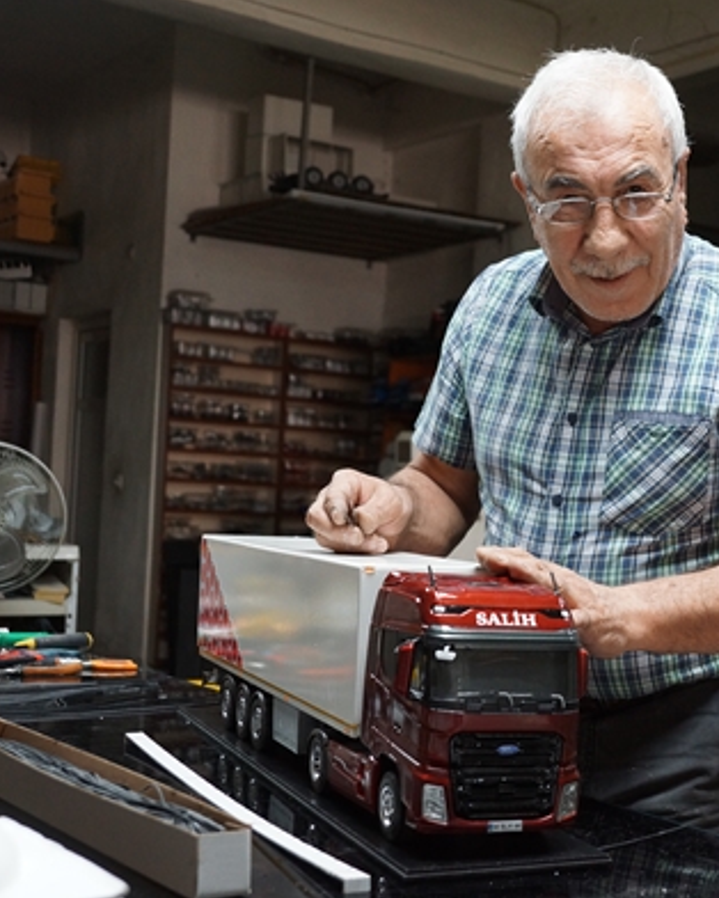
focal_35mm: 56
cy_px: 449
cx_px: 591
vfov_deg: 33.6
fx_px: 1488
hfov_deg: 26.6
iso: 800
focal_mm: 26
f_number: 4
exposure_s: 1/60
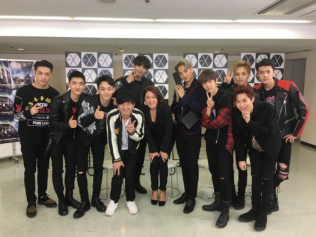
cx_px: 158
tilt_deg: -8.0
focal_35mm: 29
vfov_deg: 48.2
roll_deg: -0.6
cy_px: 118
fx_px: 265
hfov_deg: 61.7
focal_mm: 4.15
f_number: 2.2
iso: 32
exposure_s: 1/30
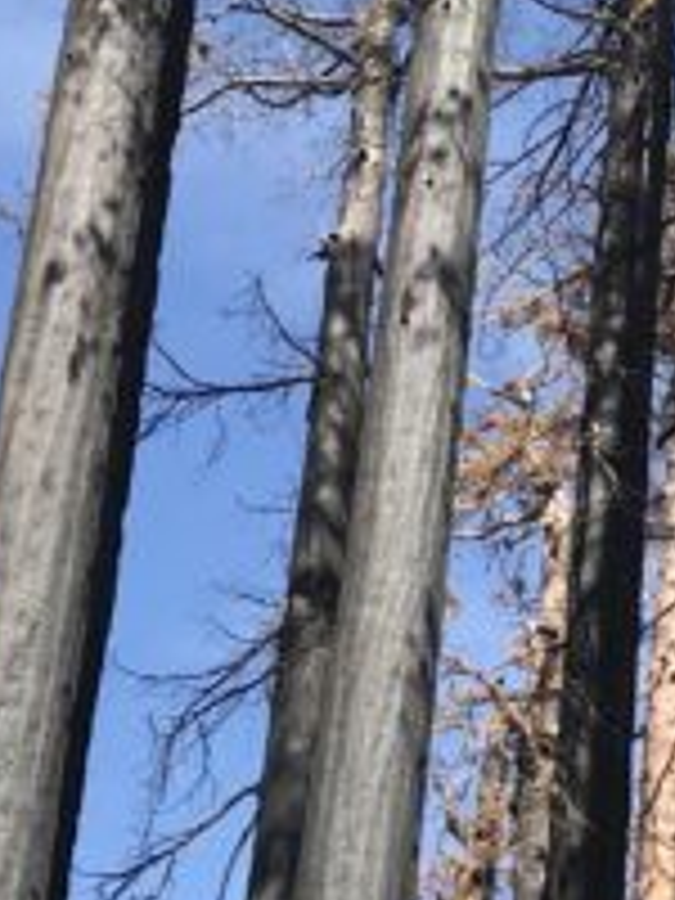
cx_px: 691
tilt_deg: +30.5
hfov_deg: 14.8
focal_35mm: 98
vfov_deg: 20.0
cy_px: 513
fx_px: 2548
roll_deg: -3.1
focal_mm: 3.99
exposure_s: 1/1008
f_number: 1.8
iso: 20
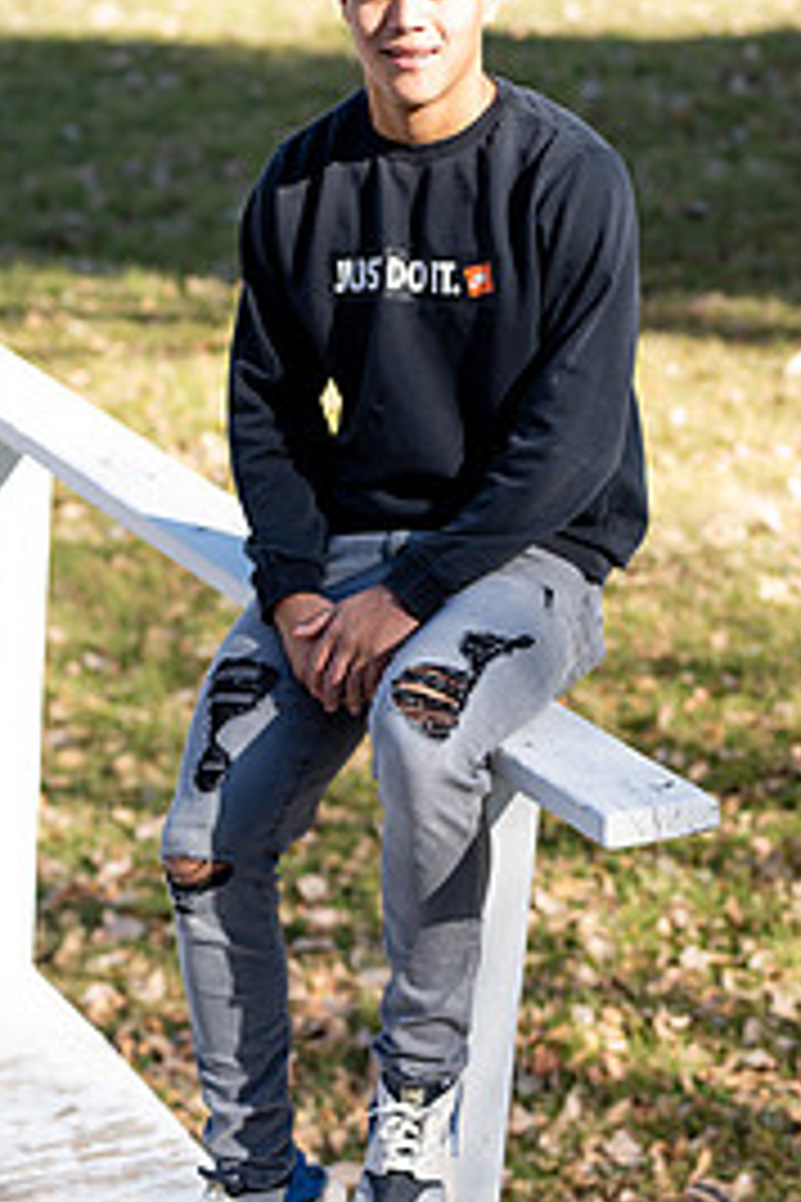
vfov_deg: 14.3
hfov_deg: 9.6
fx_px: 4772
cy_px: 518
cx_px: 369
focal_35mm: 143
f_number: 3.2
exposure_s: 1/200
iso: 31
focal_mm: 85
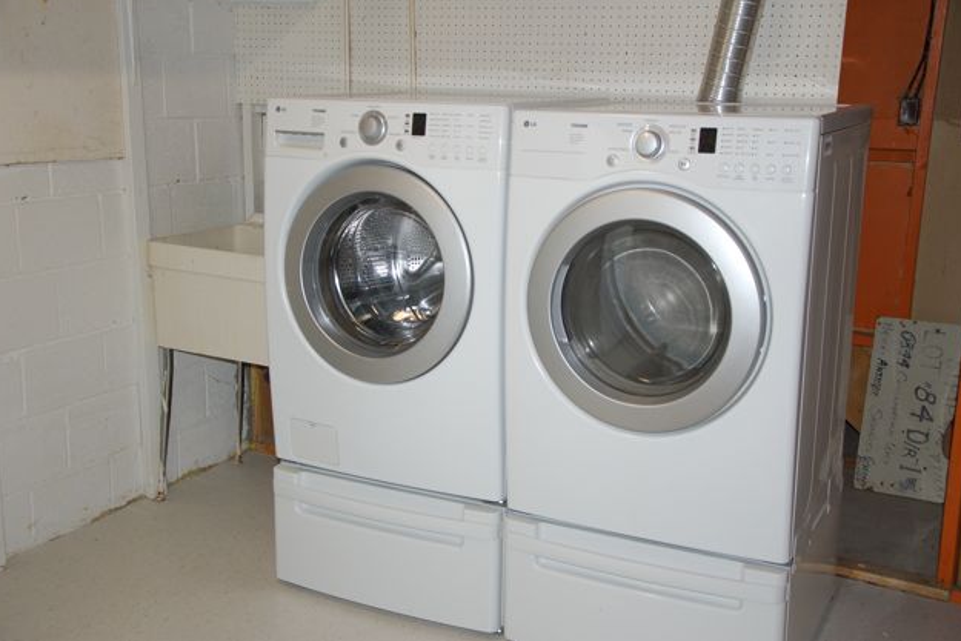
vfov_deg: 31.2
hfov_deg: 45.4
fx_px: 1148
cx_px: 477
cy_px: 315
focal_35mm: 43
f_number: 4.2
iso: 400
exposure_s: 1/60
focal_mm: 28
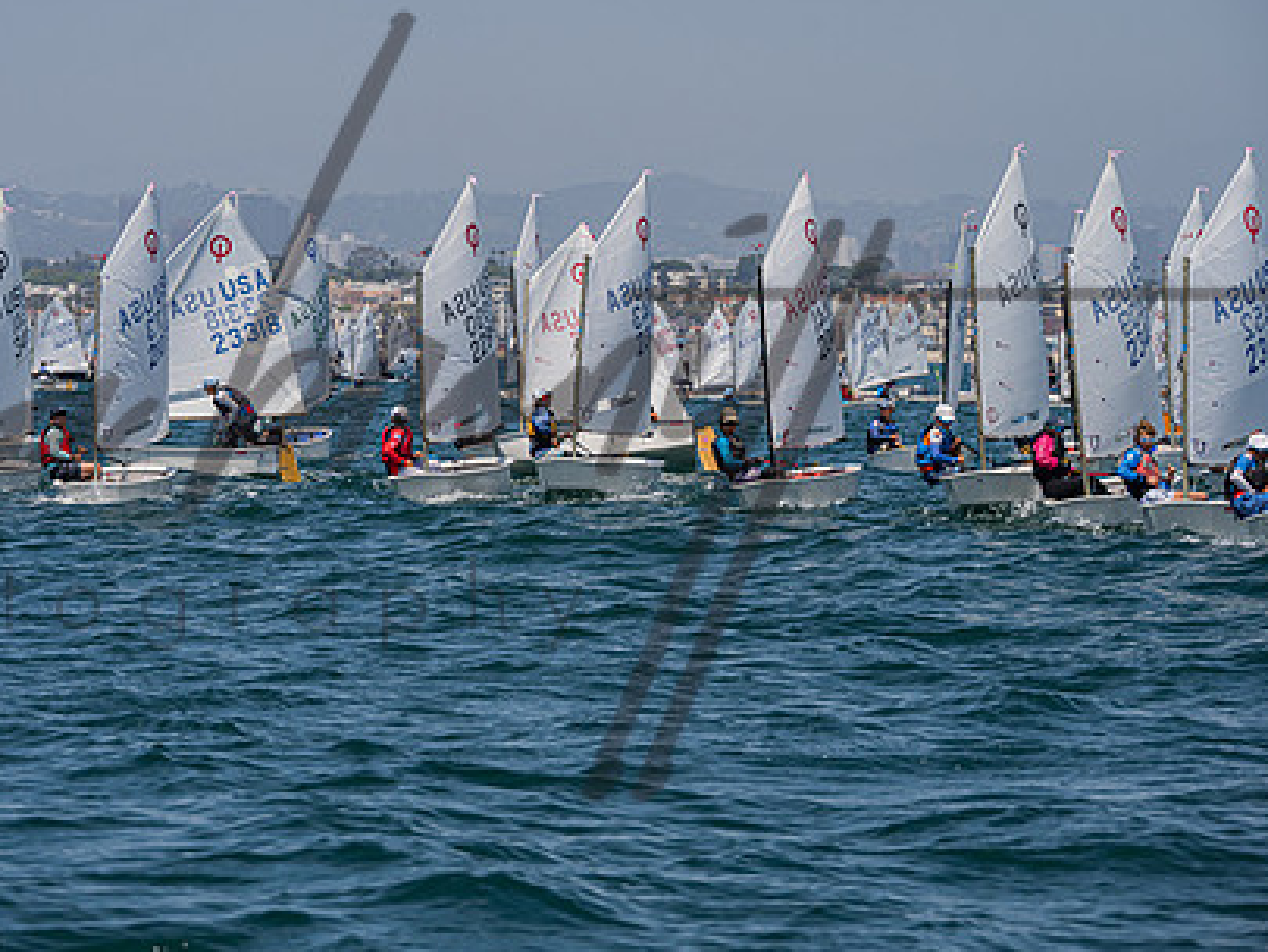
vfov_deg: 7.6
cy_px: 368
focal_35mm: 196
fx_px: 7182
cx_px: 445
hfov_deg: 10.1
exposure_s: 1/1250
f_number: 7.1
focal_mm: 140
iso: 250
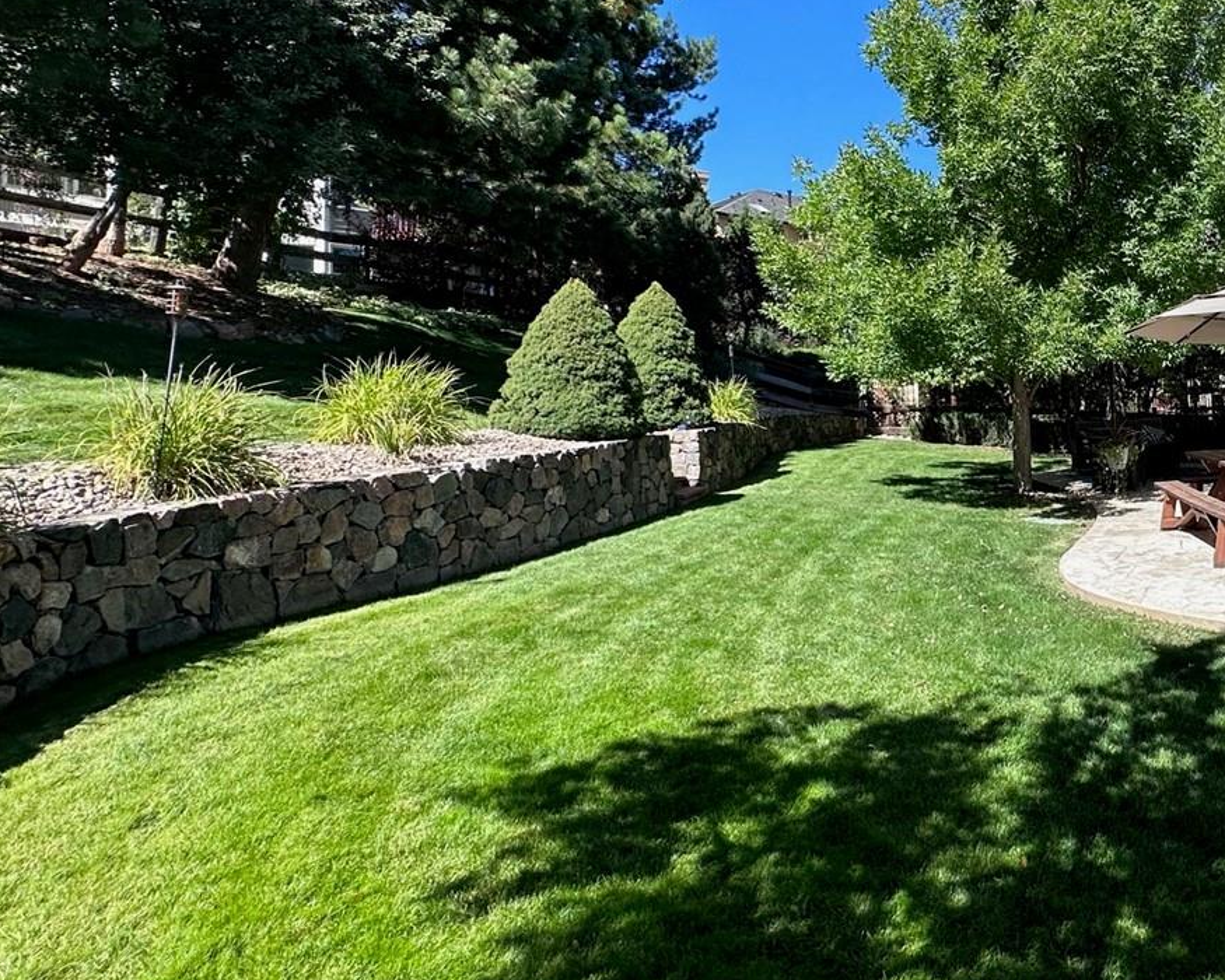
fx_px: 906
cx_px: 1093
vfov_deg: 56.0
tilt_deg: +1.5
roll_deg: +1.5
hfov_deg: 58.6
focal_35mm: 25
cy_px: 356
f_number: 2.2
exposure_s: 1/1335
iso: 40
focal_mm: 2.22
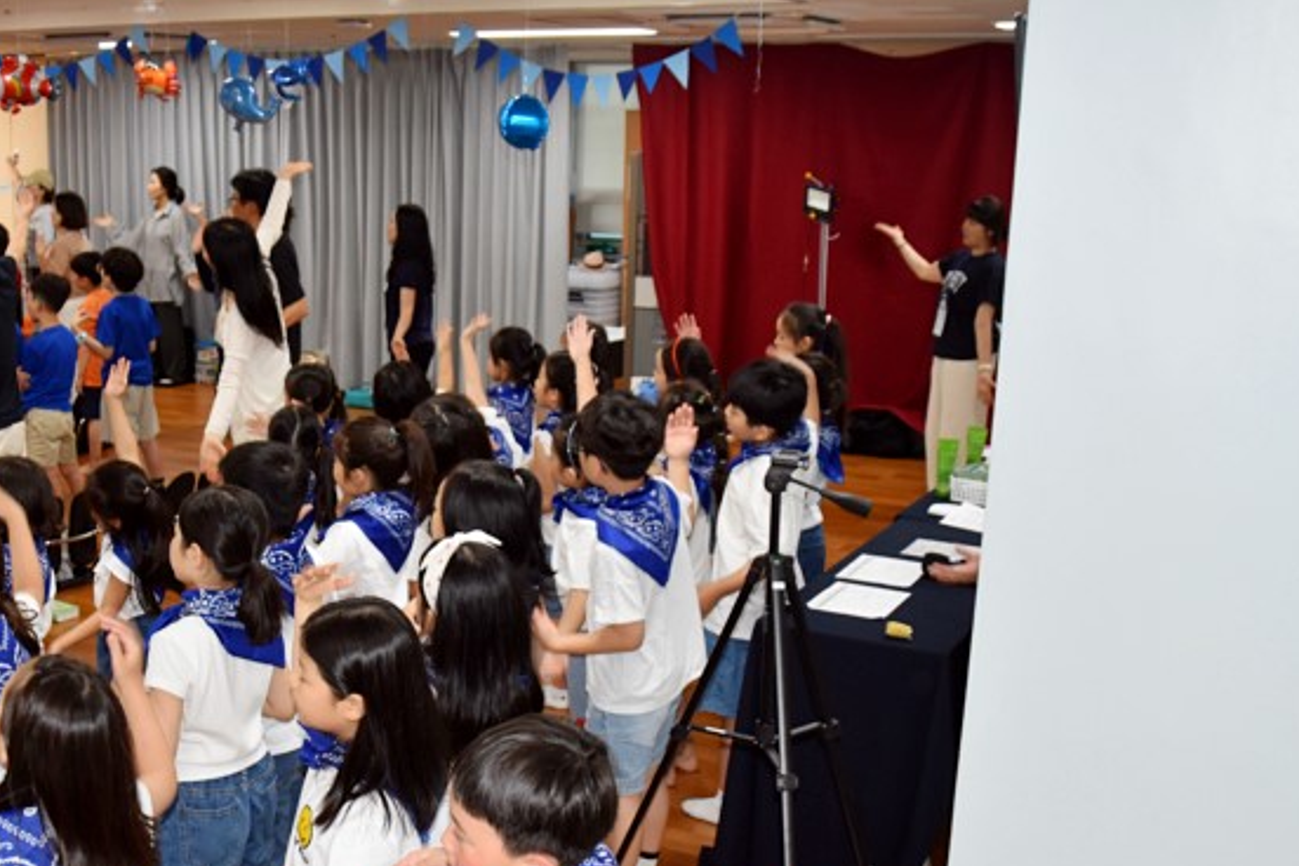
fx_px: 1588
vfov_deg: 30.4
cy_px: 553
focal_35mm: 44
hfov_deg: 43.6
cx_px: 393
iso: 800
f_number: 4.5
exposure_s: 1/80
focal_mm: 18
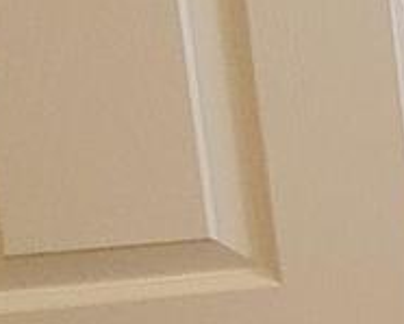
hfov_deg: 11.3
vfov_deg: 15.7
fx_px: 1172
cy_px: 89
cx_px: 1225
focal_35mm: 98
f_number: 2.2
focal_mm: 2.2
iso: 320
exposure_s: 1/48
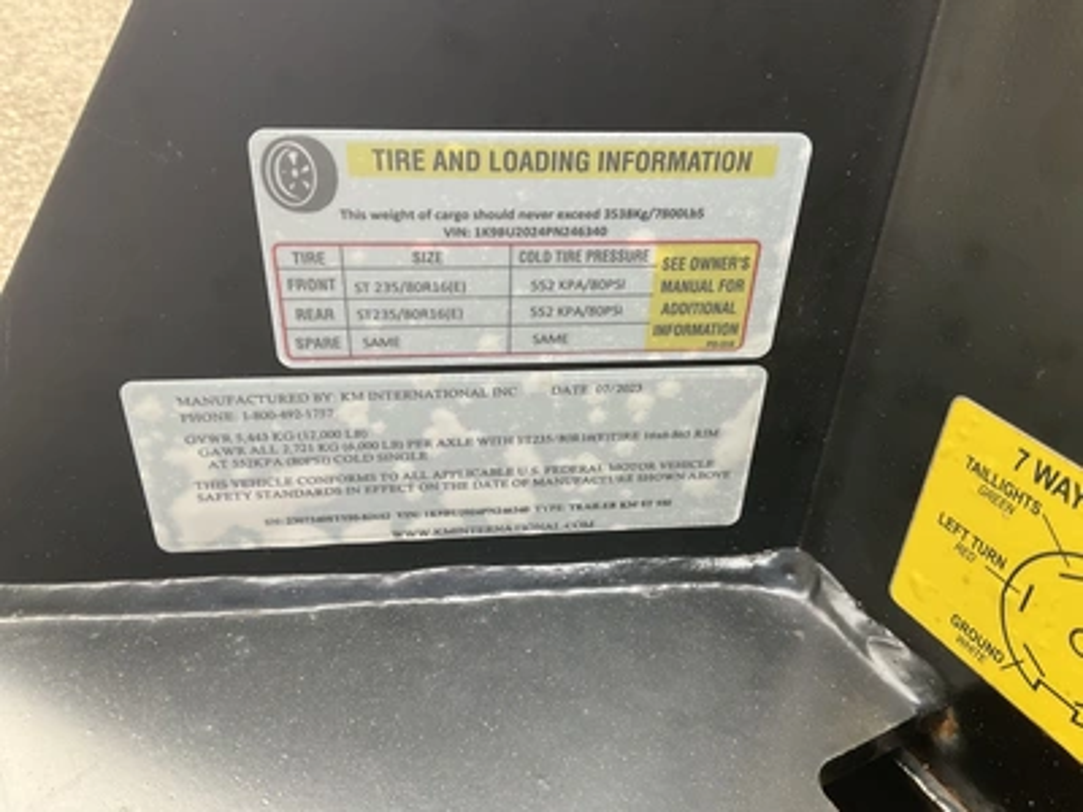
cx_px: 542
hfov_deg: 61.7
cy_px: 406
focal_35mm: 29
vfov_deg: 48.2
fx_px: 907
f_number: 1.8
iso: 64
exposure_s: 1/122
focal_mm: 3
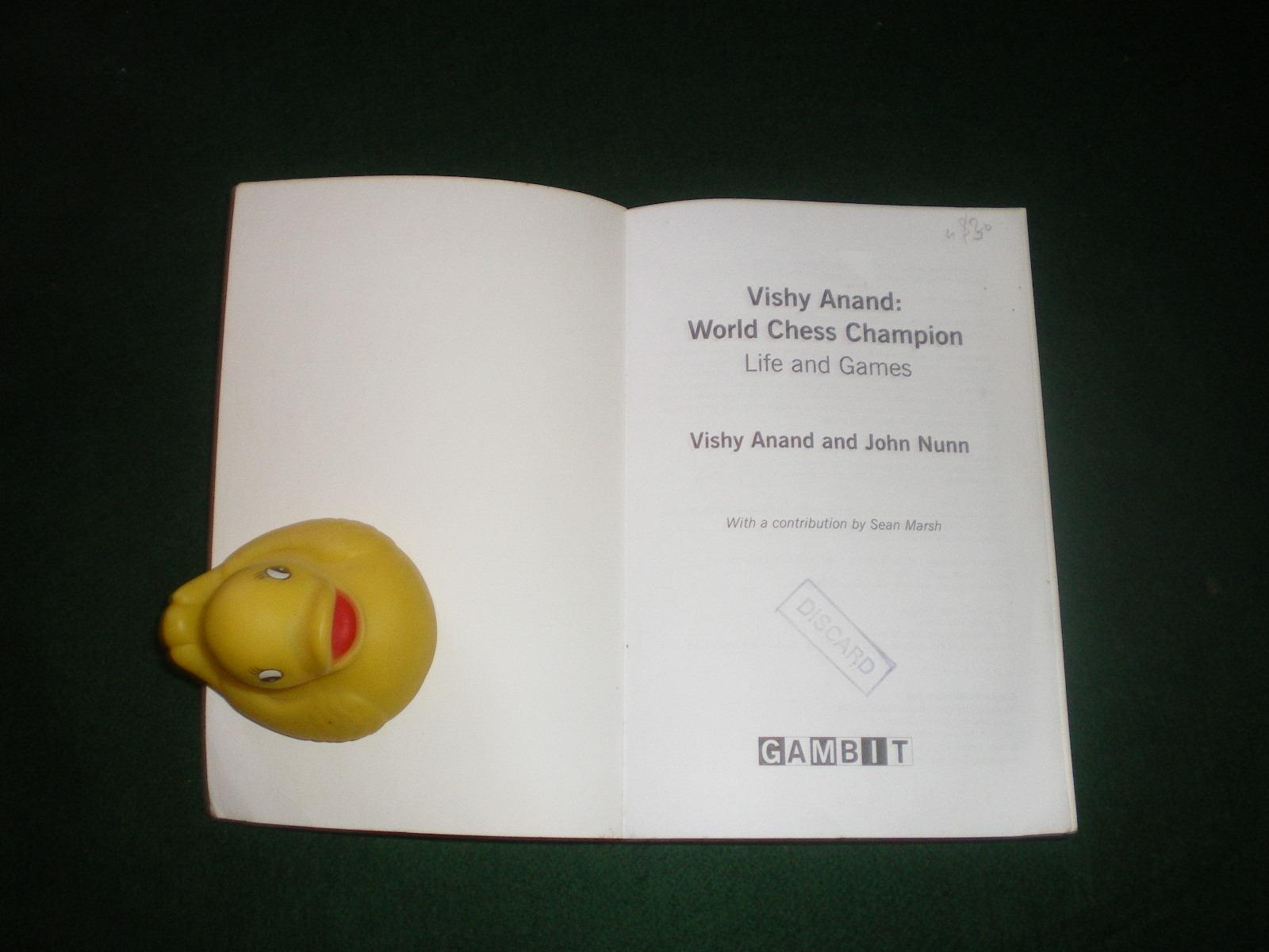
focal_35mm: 38
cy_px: 476
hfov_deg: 49.0
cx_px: 634
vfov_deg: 37.7
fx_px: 1393
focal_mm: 6.3
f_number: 3.1
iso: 200
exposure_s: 1/50
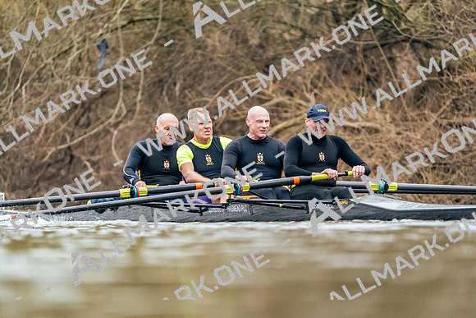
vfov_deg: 2.3
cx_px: 238
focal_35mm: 600
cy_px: 159
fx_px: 7935
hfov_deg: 3.4
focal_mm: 600
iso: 6400
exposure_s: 1/2000
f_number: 6.3
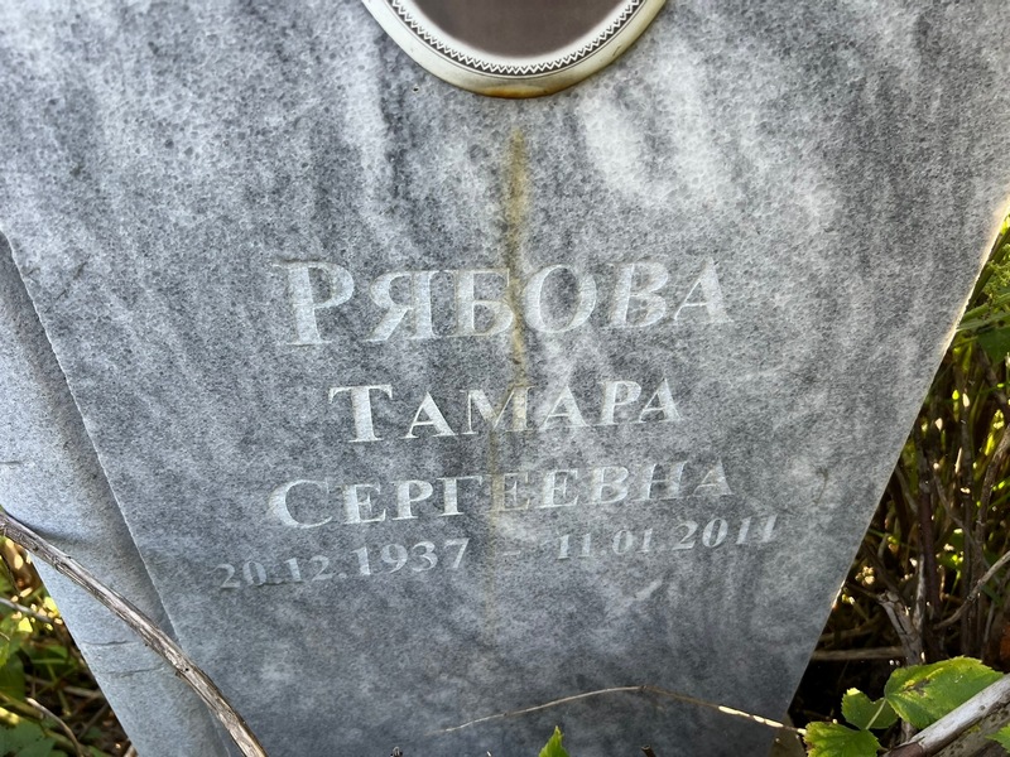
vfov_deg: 53.1
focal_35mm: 26
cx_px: 505
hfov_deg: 67.3
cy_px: 378
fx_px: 759
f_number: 1.5
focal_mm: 5.7
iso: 40
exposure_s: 1/261
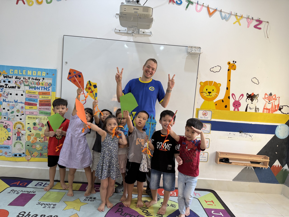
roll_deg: -4.3
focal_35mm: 24
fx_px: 200
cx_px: 144
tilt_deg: -4.1
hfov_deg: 71.6
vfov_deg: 56.8
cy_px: 108
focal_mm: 6.76
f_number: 1.78
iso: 125
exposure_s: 1/50
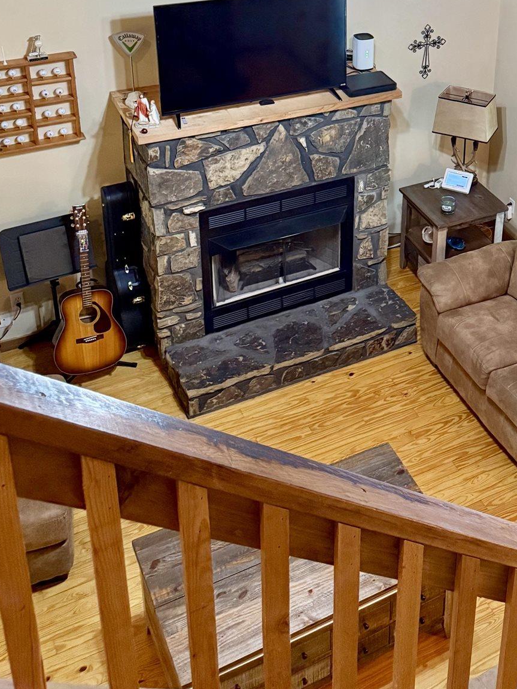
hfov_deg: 28.8
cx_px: 489
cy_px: 78
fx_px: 956
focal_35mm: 48
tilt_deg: -23.2
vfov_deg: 37.3
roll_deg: -4.5
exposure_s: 1/60
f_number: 1.78
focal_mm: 6.76
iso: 500
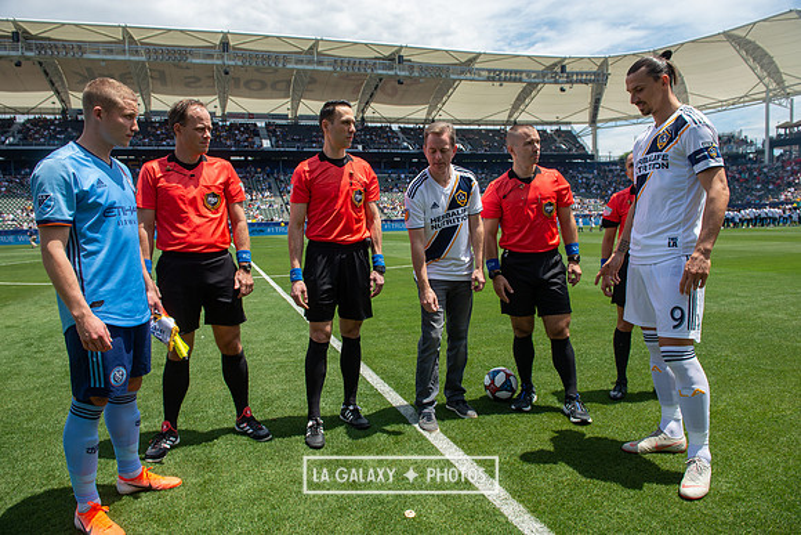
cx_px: 400
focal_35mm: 24
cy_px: 268
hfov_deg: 73.7
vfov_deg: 53.2
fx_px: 534
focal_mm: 24
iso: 200
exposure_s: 1/1000
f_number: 5.6
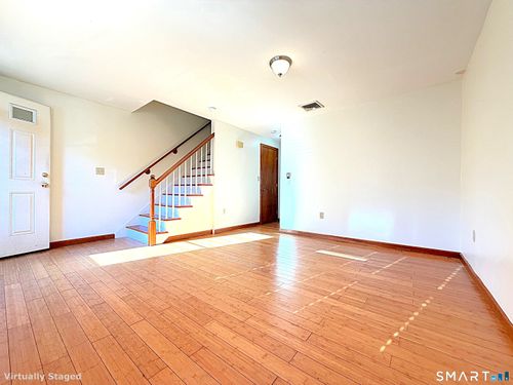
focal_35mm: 14
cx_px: 256
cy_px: 192
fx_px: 207
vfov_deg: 85.7
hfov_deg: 102.1
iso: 250
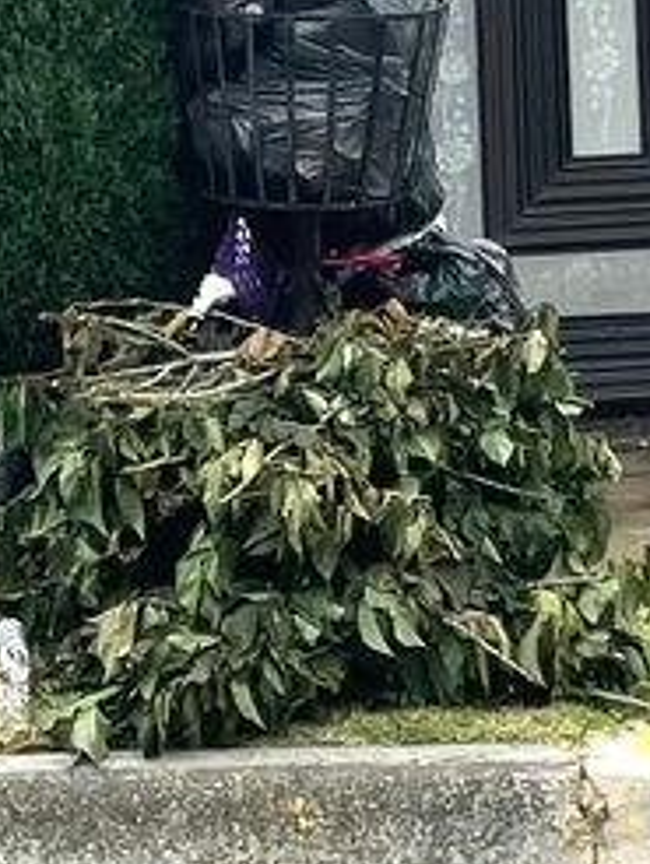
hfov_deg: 8.8
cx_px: 460
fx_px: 4224
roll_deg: +2.5
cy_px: -660
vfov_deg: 11.0
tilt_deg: +8.9
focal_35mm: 169
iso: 32
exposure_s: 1/4000
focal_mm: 4.2
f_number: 1.6
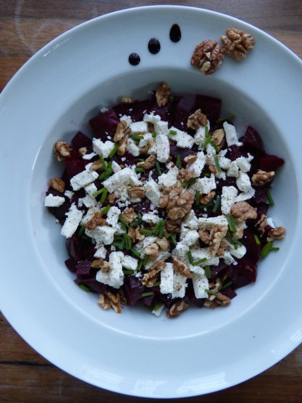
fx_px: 396
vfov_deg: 54.0
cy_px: 202
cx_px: 151
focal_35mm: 34
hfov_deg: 41.8
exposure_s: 1/15
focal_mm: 5.8
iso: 400
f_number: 3
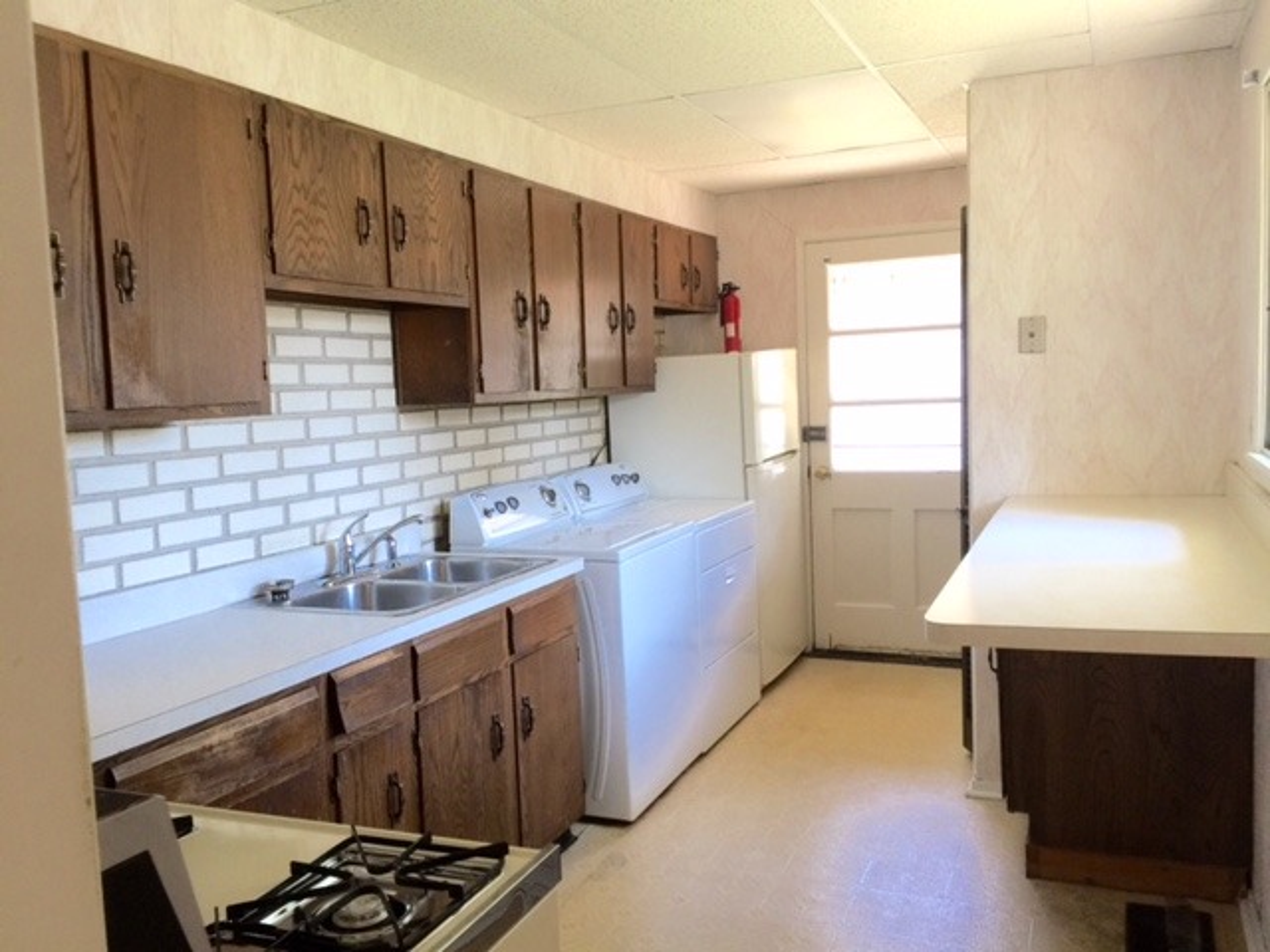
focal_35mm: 29
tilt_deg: -4.2
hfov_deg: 61.7
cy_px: 476
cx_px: 635
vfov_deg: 48.2
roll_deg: +0.7
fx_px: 1064
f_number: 2.2
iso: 32
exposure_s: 1/30
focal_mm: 4.15
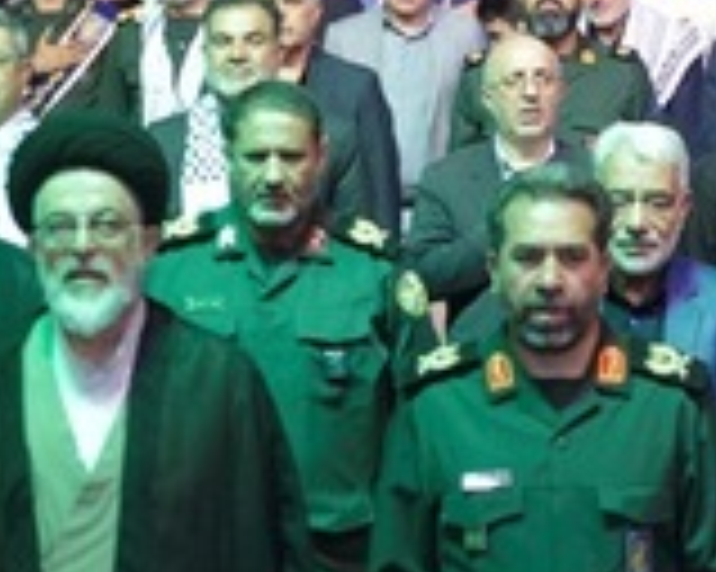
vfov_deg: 10.2
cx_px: 626
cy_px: 128
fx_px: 3198
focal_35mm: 151
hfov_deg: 12.7
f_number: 4
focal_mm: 32
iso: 2000
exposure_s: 1/100
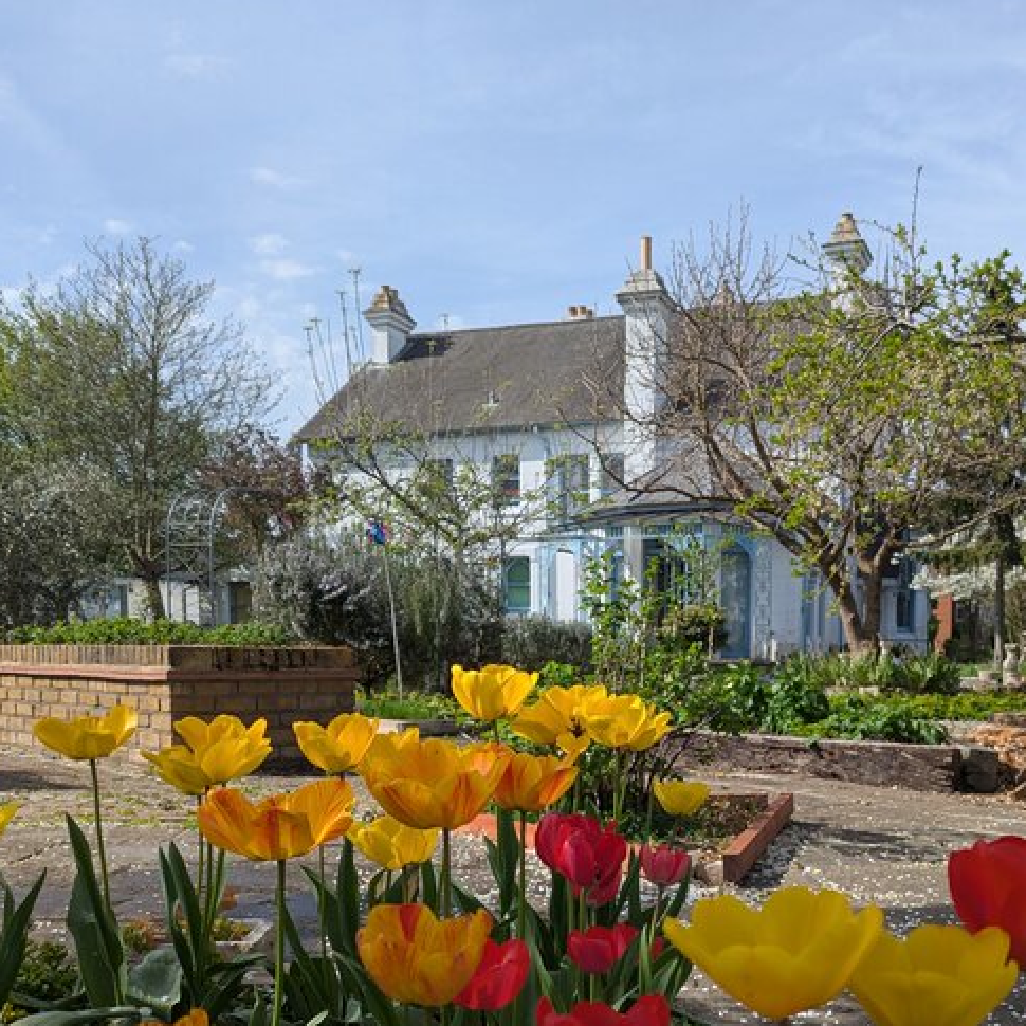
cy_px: 726
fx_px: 1174
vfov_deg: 46.1
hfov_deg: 47.1
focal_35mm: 35
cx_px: 582
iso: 44
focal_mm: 6.81
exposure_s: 1/2096
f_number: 1.85
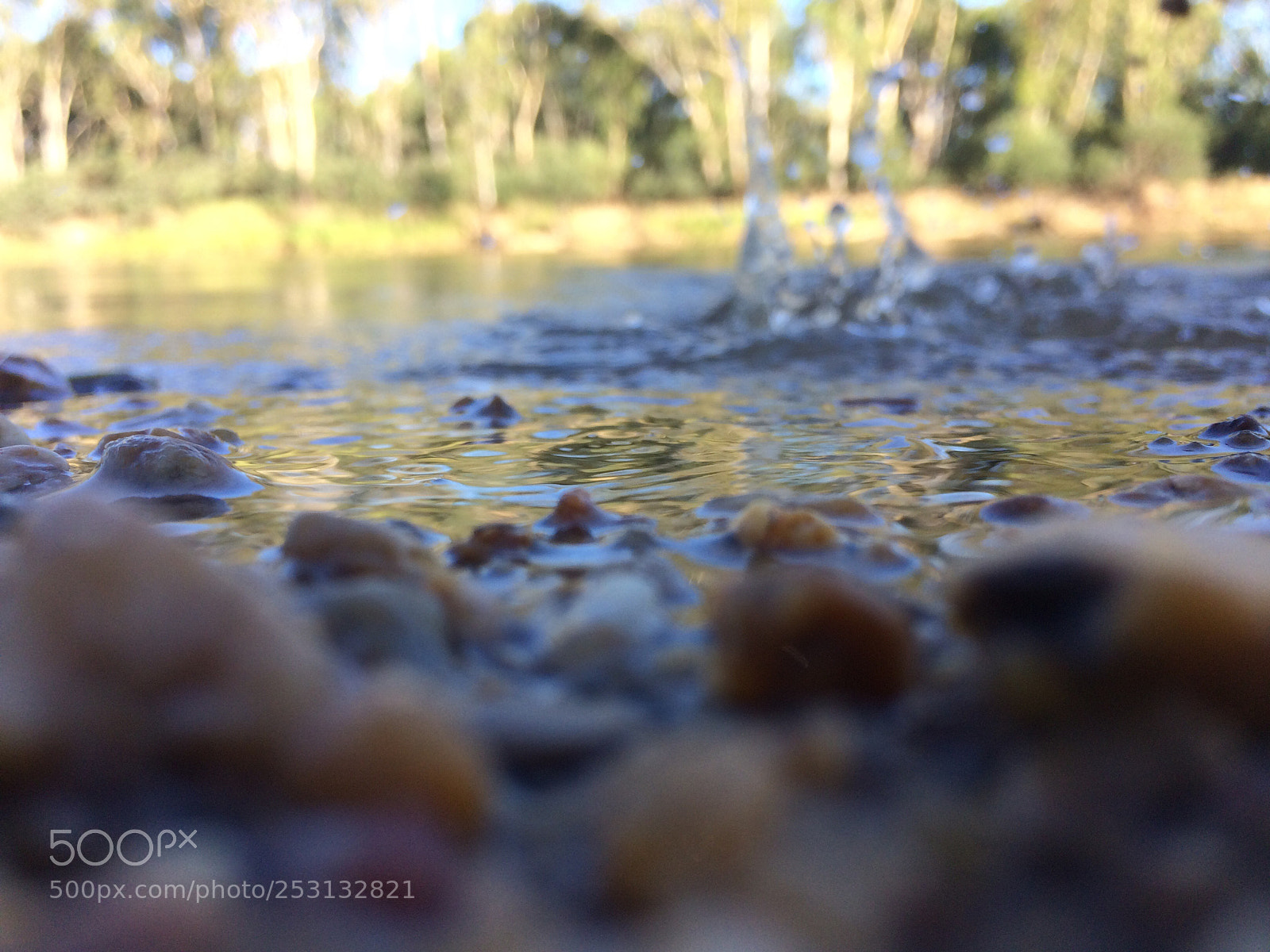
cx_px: 635
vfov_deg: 48.2
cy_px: 476
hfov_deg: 61.7
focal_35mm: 29
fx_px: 1064
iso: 32
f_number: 2.2
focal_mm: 4.15
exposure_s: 1/436
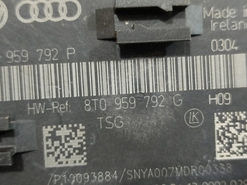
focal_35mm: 48
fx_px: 343
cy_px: 92
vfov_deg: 30.3
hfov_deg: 39.7
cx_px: 124
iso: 1000
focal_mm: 5.31
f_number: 1.7
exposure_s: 1/17
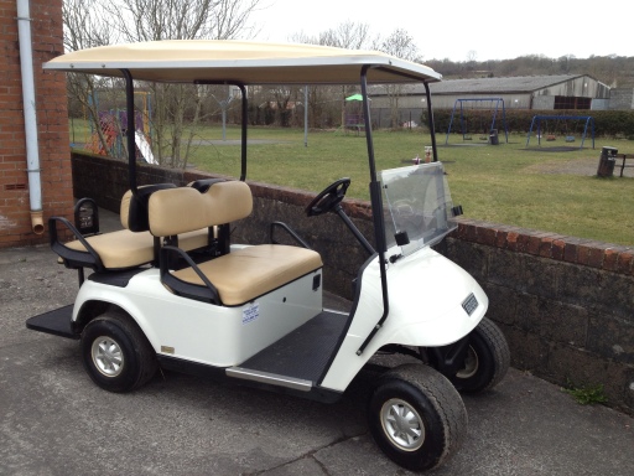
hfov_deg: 52.6
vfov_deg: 40.7
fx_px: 641
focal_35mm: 35
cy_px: 238
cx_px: 317
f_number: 2.4
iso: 64
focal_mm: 4.28
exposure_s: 1/199
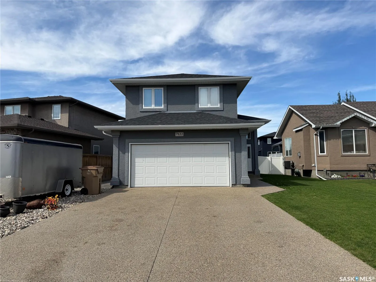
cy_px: 141
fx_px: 261
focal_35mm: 24
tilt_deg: +5.5
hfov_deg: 71.6
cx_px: 188
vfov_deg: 56.8
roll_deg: -0.1
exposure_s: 1/4405
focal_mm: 6.76
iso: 80
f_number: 1.78
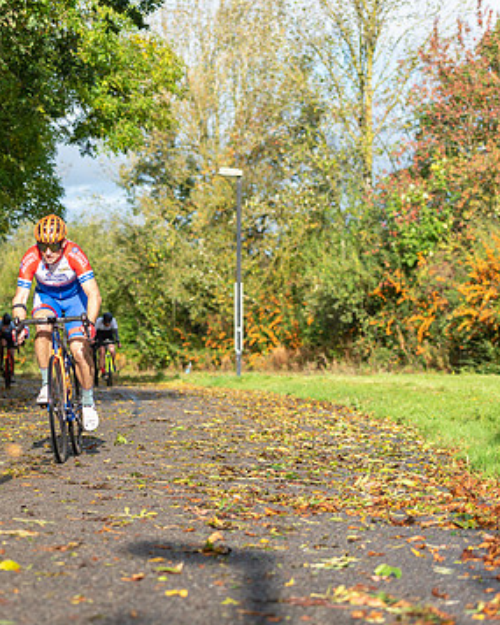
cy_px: 296
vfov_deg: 17.9
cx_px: 54
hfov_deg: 14.3
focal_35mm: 107
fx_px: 1978
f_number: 3.2
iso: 200
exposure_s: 1/1600
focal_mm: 70
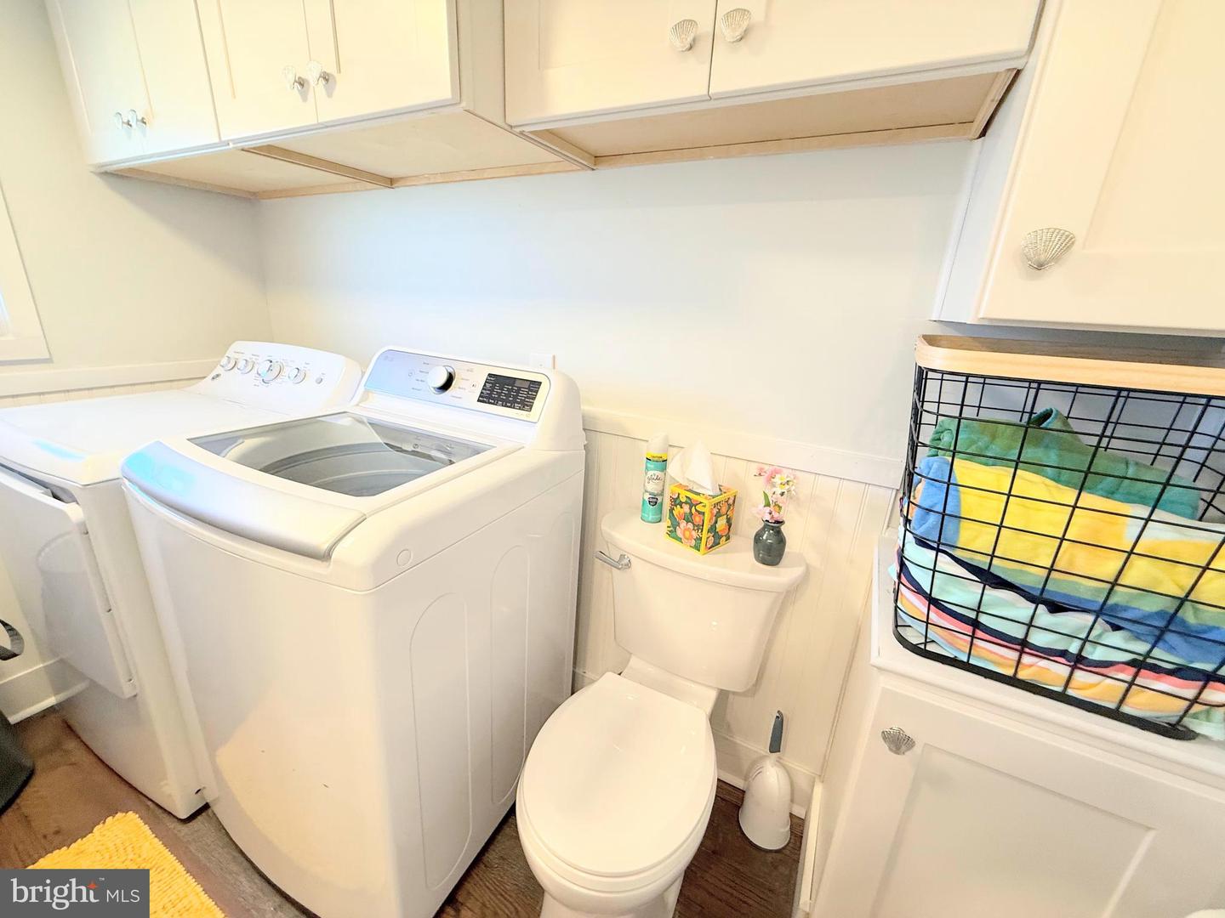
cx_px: 612
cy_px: 459
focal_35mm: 14
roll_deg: -3.1
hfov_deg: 102.1
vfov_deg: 85.7
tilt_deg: -17.5
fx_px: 495
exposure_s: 1/120
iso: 160
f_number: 2.2
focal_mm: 2.22
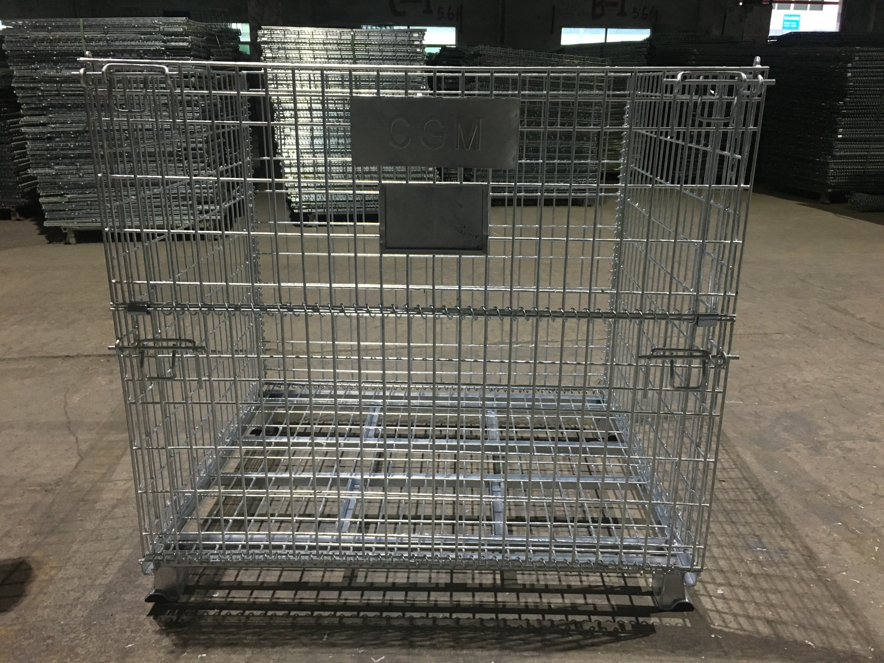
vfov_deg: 48.2
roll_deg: -0.6
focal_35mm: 29
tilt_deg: -17.0
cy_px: 332
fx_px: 741
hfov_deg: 61.7
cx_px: 442
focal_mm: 4.15
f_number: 2.2
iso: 160
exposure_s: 1/33
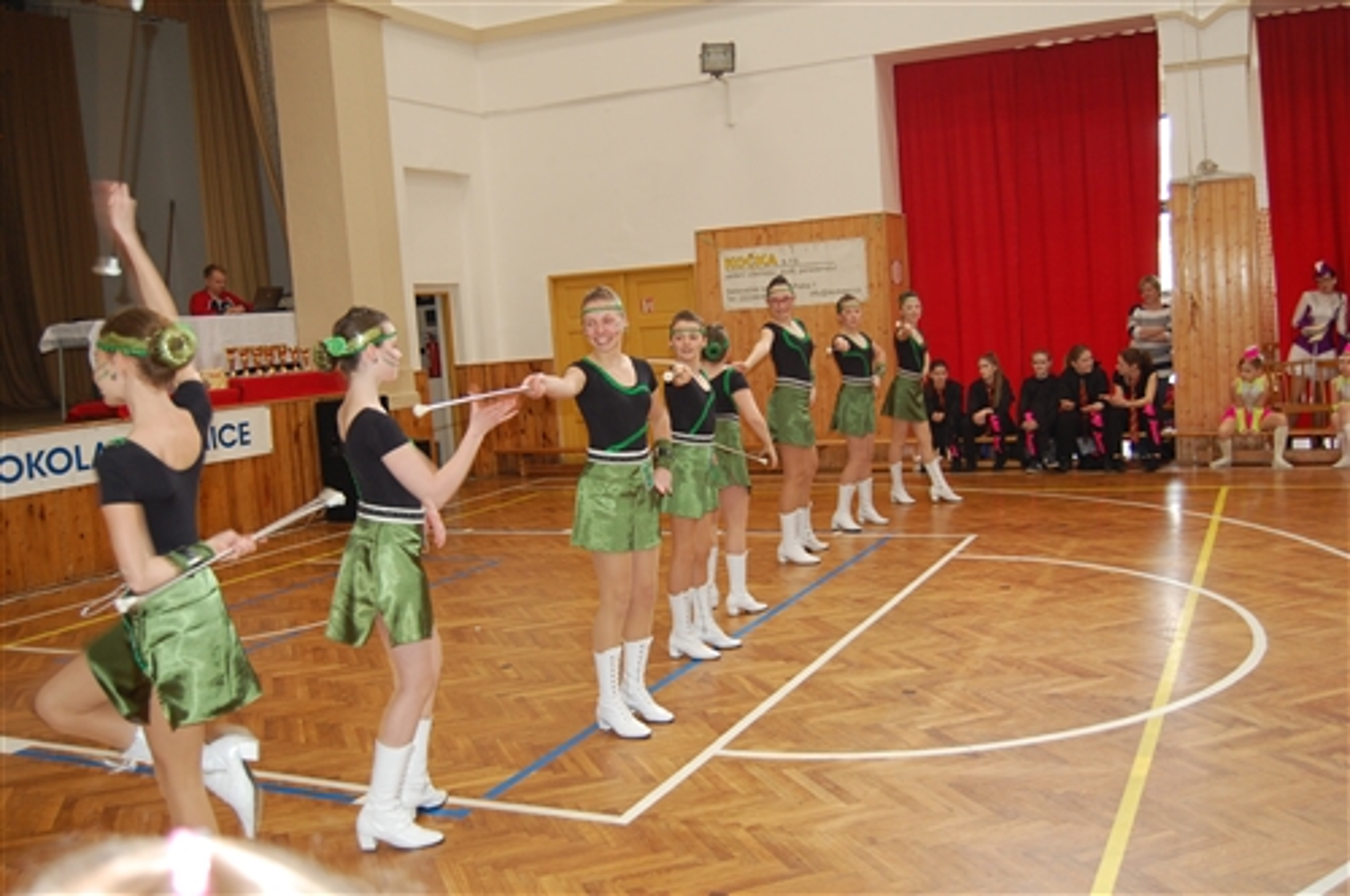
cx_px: 675
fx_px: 1292
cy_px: 448
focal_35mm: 34
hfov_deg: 55.2
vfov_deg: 38.3
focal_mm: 23
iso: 400
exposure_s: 1/60
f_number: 3.8
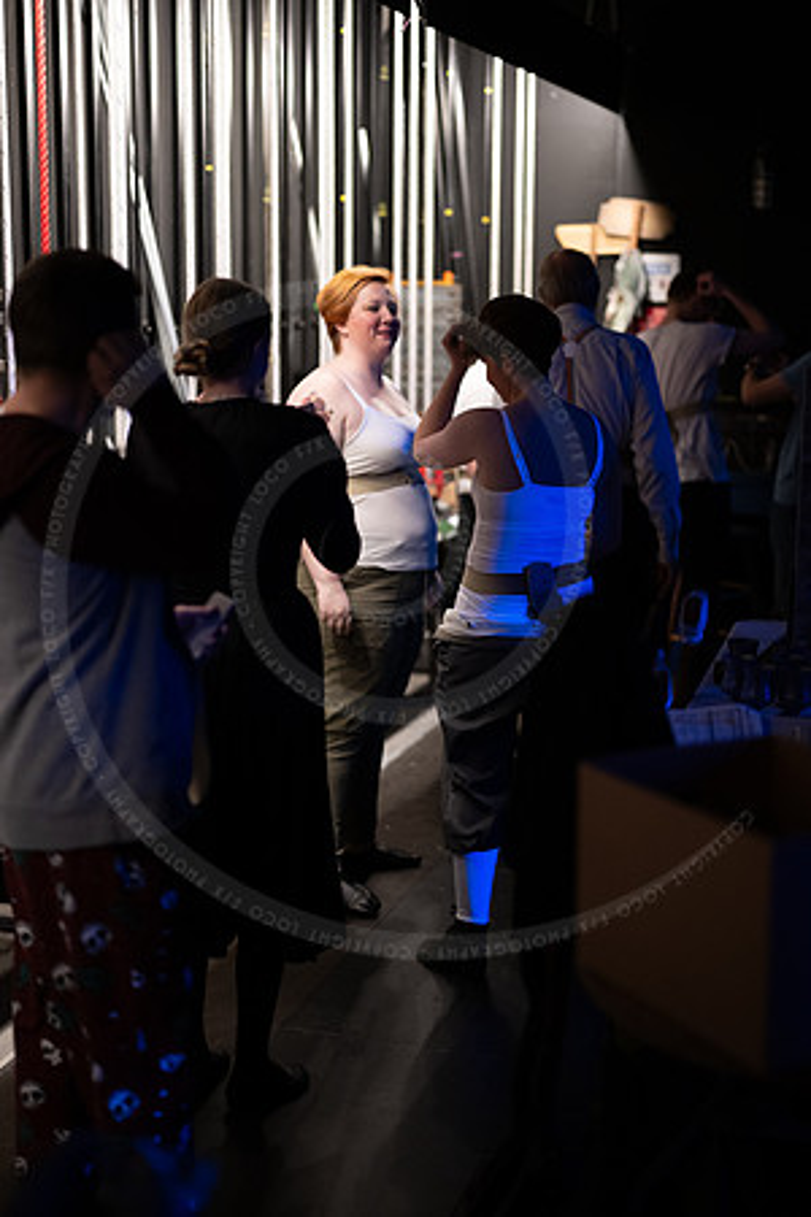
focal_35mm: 50
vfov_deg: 39.6
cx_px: 406
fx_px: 1689
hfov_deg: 27.0
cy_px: 608
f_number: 1.2
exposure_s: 1/200
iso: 2000
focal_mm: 50
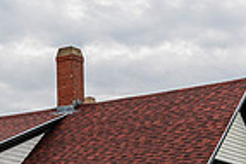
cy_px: 180
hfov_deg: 14.9
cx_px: -96
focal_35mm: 130
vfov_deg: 10.4
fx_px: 887
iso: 64
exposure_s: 1/250
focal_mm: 32
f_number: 8
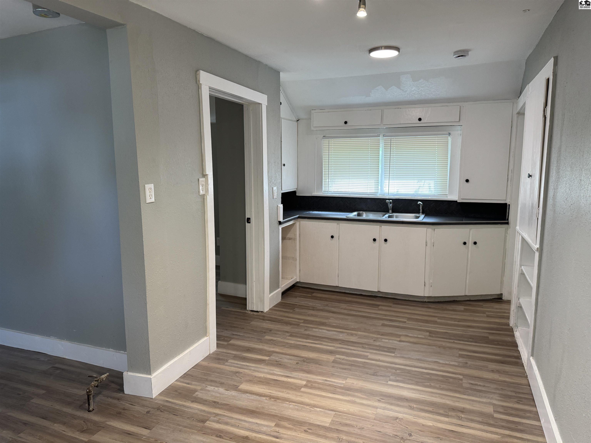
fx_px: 410
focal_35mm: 24
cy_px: 222
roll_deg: -0.3
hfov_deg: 71.6
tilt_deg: -9.3
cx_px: 296
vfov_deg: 56.8
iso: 160
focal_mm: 6.76
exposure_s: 1/120
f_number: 1.78
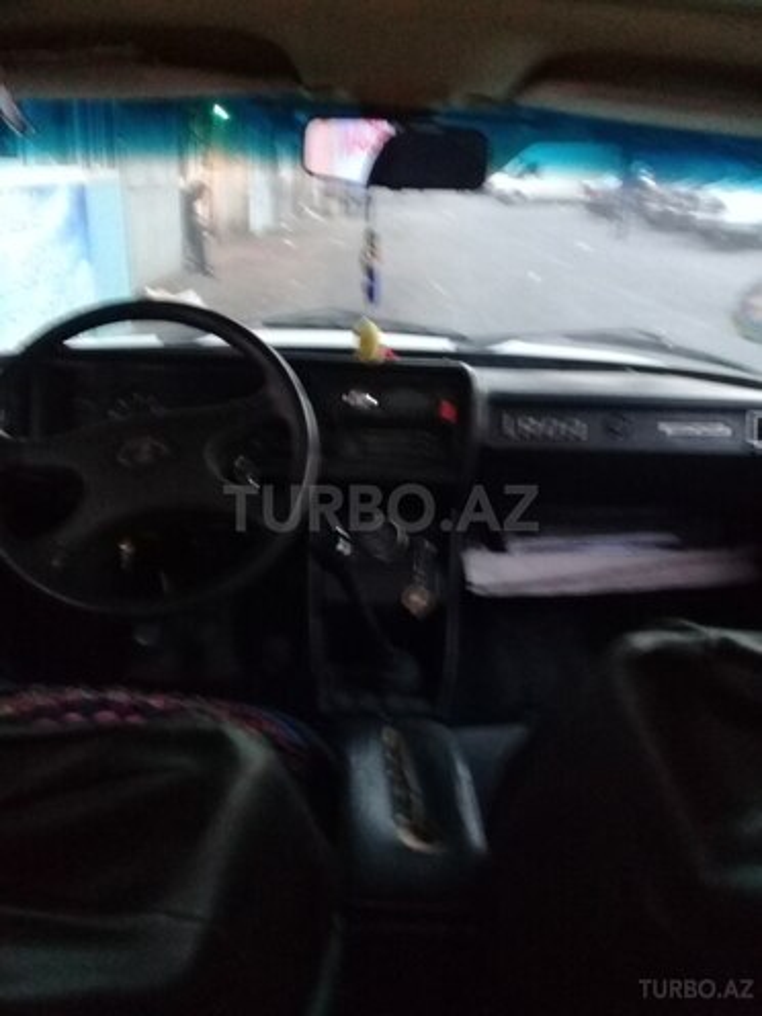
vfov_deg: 58.4
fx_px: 910
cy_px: 508
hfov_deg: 45.4
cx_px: 381
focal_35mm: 31
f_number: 2.2
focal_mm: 3.3
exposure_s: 1/17
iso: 400
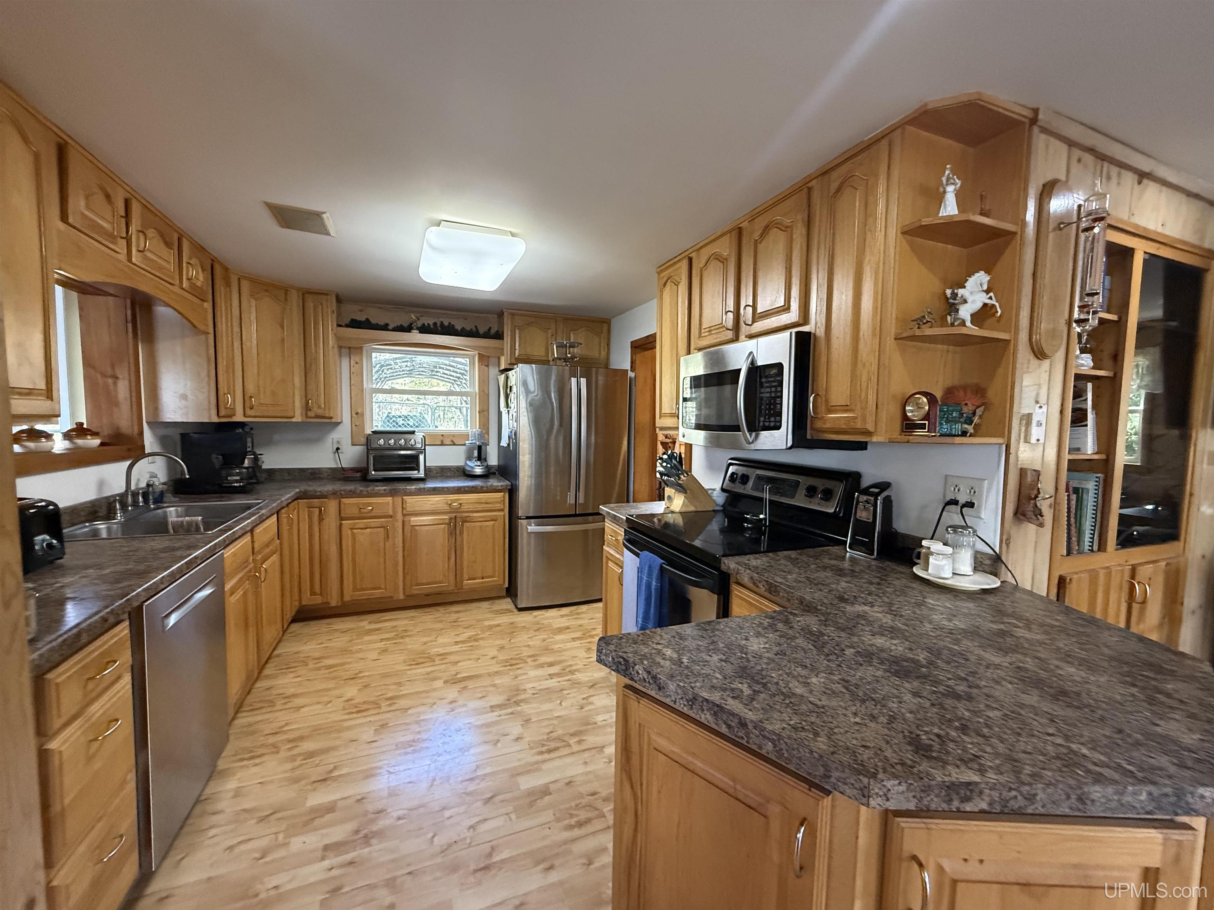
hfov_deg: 102.1
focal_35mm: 14
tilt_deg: -3.3
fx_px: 491
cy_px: 455
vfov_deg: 85.7
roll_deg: -1.2
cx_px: 607
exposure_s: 1/120
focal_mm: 2.22
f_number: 2.2
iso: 640
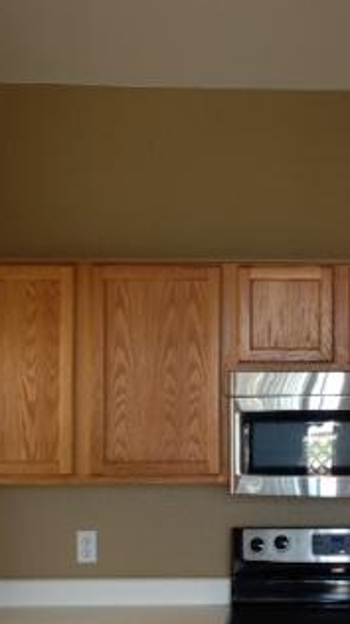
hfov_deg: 16.3
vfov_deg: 28.9
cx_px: 320
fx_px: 1205
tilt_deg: +0.9
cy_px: 378
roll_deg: +0.7
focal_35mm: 73
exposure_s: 1/30
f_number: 2.4
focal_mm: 4.12
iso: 50
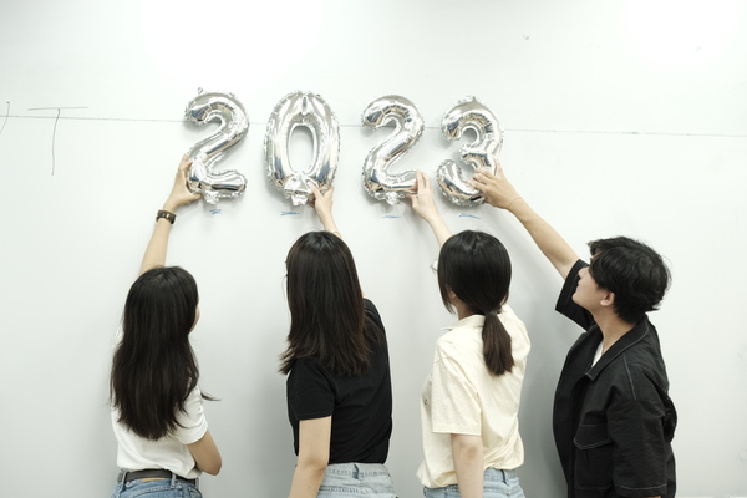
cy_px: 249
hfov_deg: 24.5
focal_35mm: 83
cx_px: 374
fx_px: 1722
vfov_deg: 16.5
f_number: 5
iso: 1600
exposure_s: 1/80
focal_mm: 55
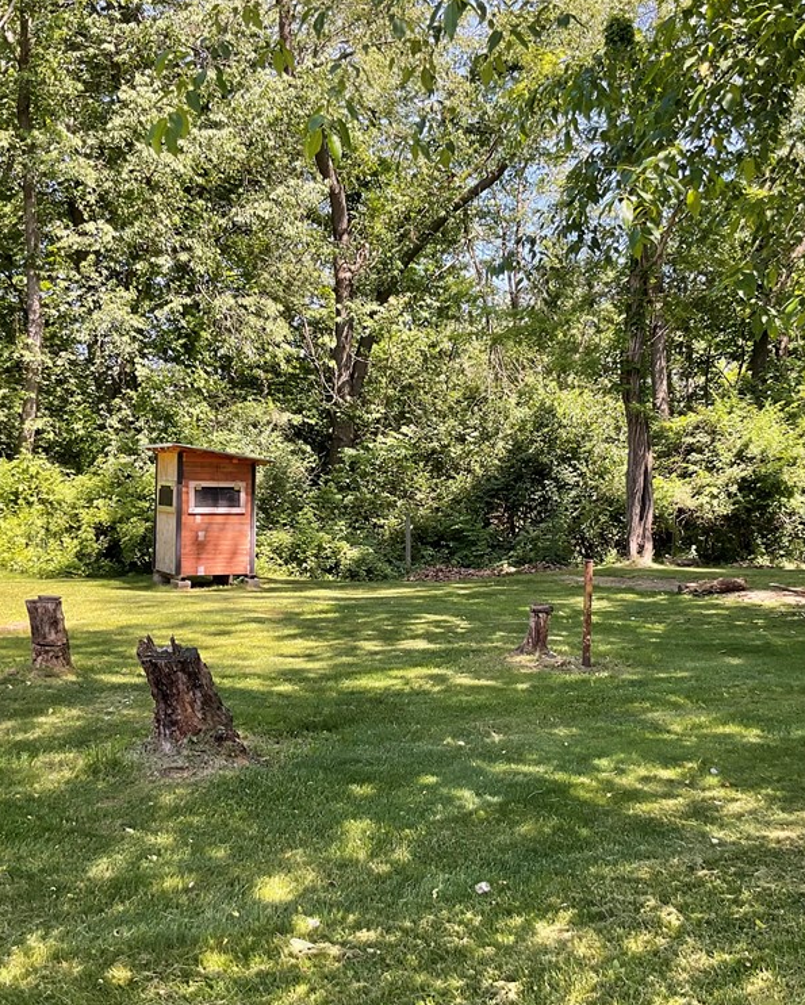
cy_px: 513
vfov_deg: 46.8
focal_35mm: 39
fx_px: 1161
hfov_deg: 38.2
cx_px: 449
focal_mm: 3
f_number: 1.8
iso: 16
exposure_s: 1/204
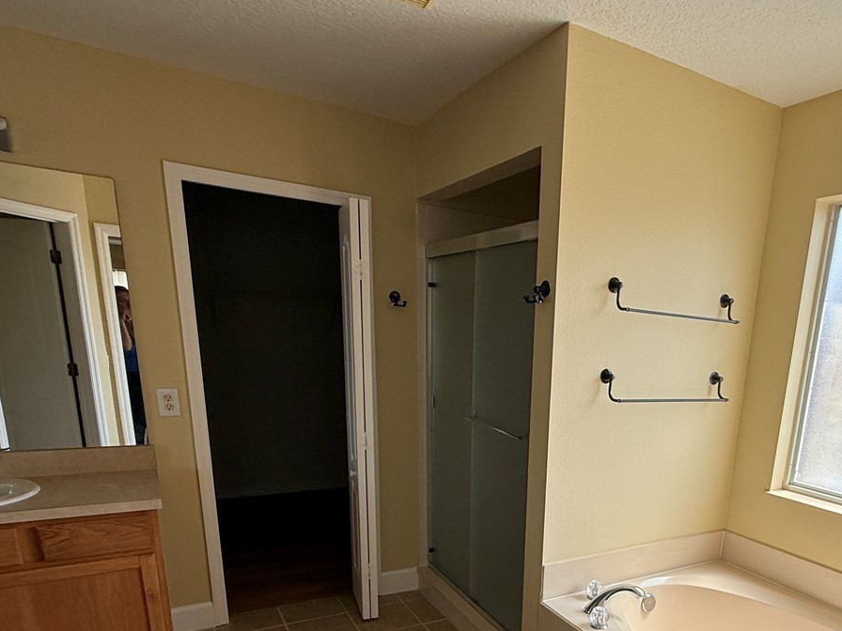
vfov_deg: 51.5
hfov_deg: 67.5
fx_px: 608
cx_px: 560
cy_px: 502
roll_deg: -3.9
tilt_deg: -15.1
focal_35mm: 25
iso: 50
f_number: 2.2
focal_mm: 2.22
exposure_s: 1/388
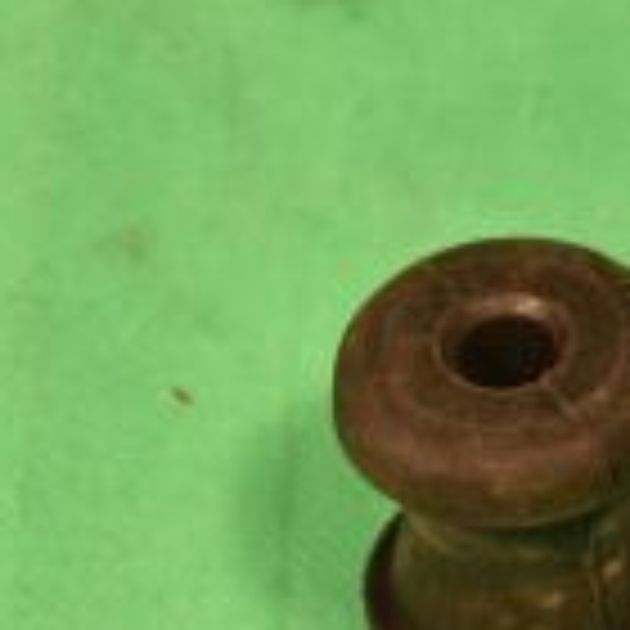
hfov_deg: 7.4
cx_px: 1112
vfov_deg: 7.6
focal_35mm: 230
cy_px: 495
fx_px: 4736
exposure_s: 1/60
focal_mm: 42
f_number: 9
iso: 180
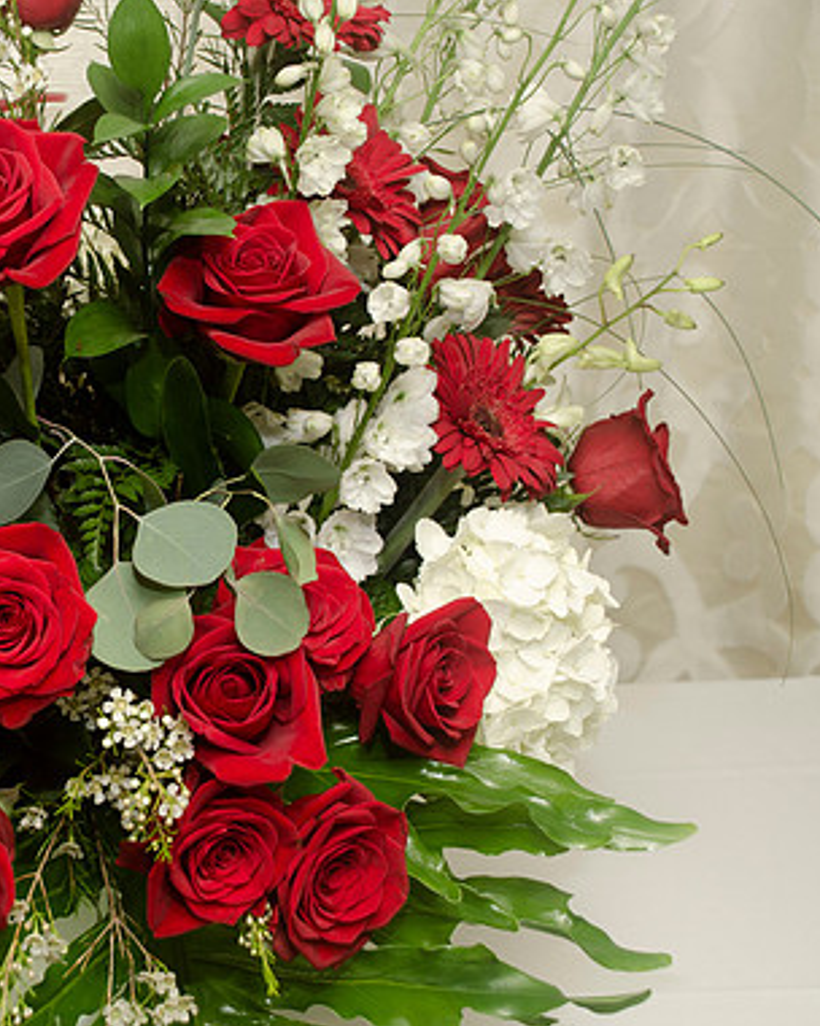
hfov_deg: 20.0
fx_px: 2275
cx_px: 59
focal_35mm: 75
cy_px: 510
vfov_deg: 25.4
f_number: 5
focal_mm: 35
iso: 100
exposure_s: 1/60
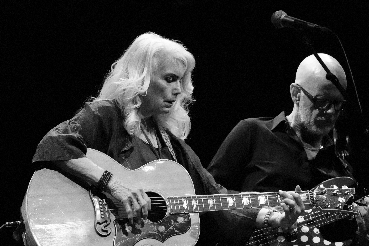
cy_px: 123
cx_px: 184
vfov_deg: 3.8
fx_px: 3700
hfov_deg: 5.7
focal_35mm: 361
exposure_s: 1/400
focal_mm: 132.24
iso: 6400
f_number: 4
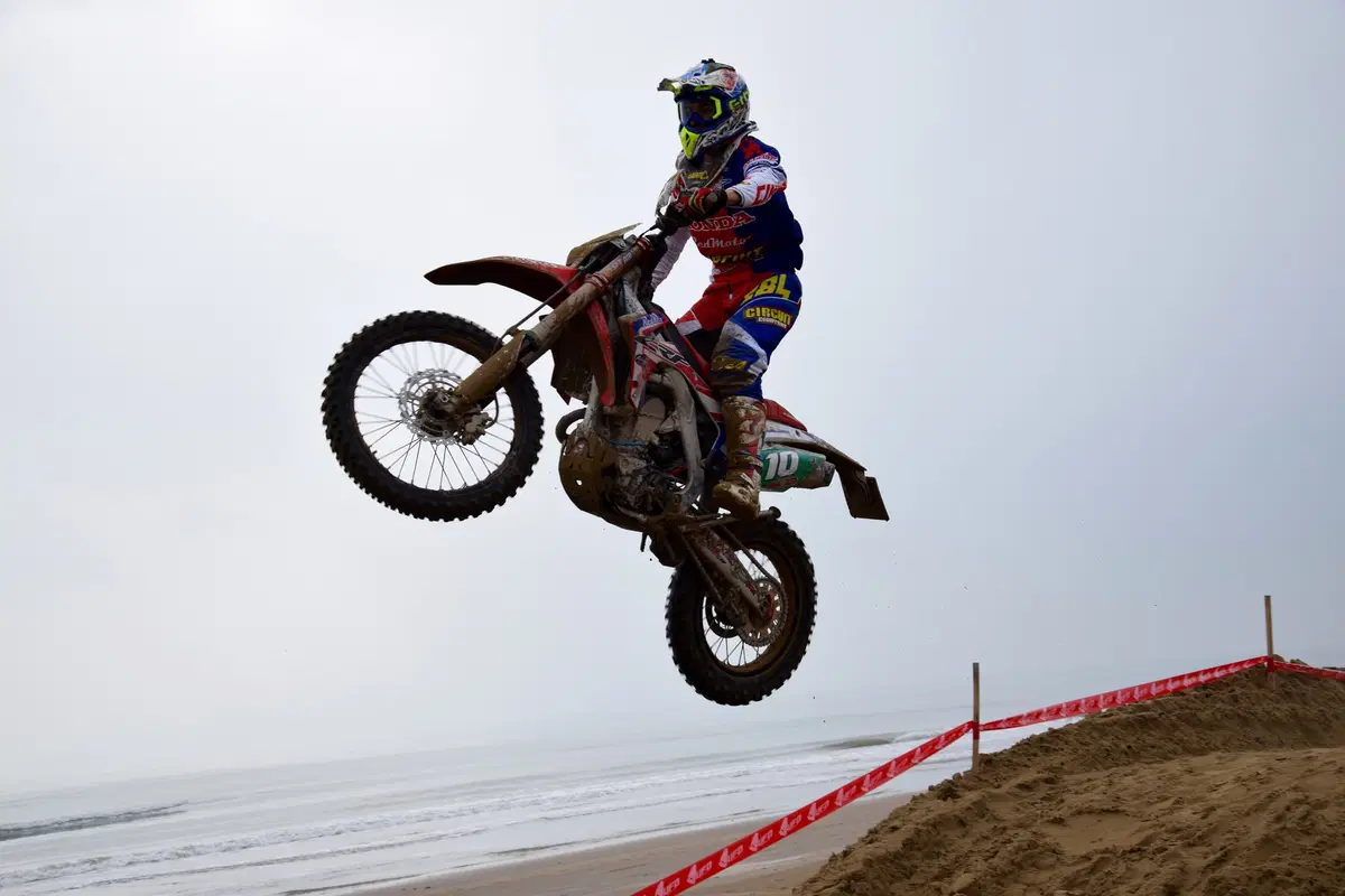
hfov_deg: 37.9
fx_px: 1961
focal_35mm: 52
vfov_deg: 25.8
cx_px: 672
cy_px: 448
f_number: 5.6
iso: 400
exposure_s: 1/1600
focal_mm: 35
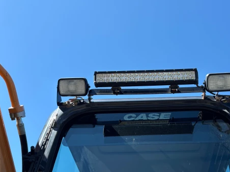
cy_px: 126
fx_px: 306
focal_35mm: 46
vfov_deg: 31.1
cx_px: 147
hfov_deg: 40.9
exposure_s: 1/1418
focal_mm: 5.96
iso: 50
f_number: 1.6
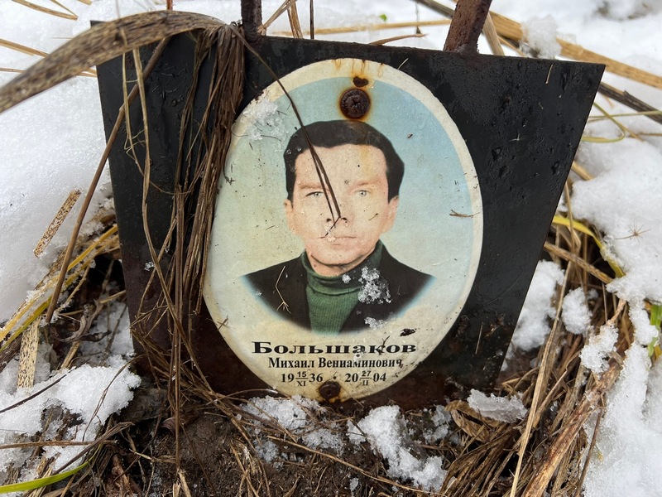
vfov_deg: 53.1
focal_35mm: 26
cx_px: 331
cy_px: 248
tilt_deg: -49.4
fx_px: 497
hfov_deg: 67.3
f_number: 1.5
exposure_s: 1/121
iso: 50
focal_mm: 5.7
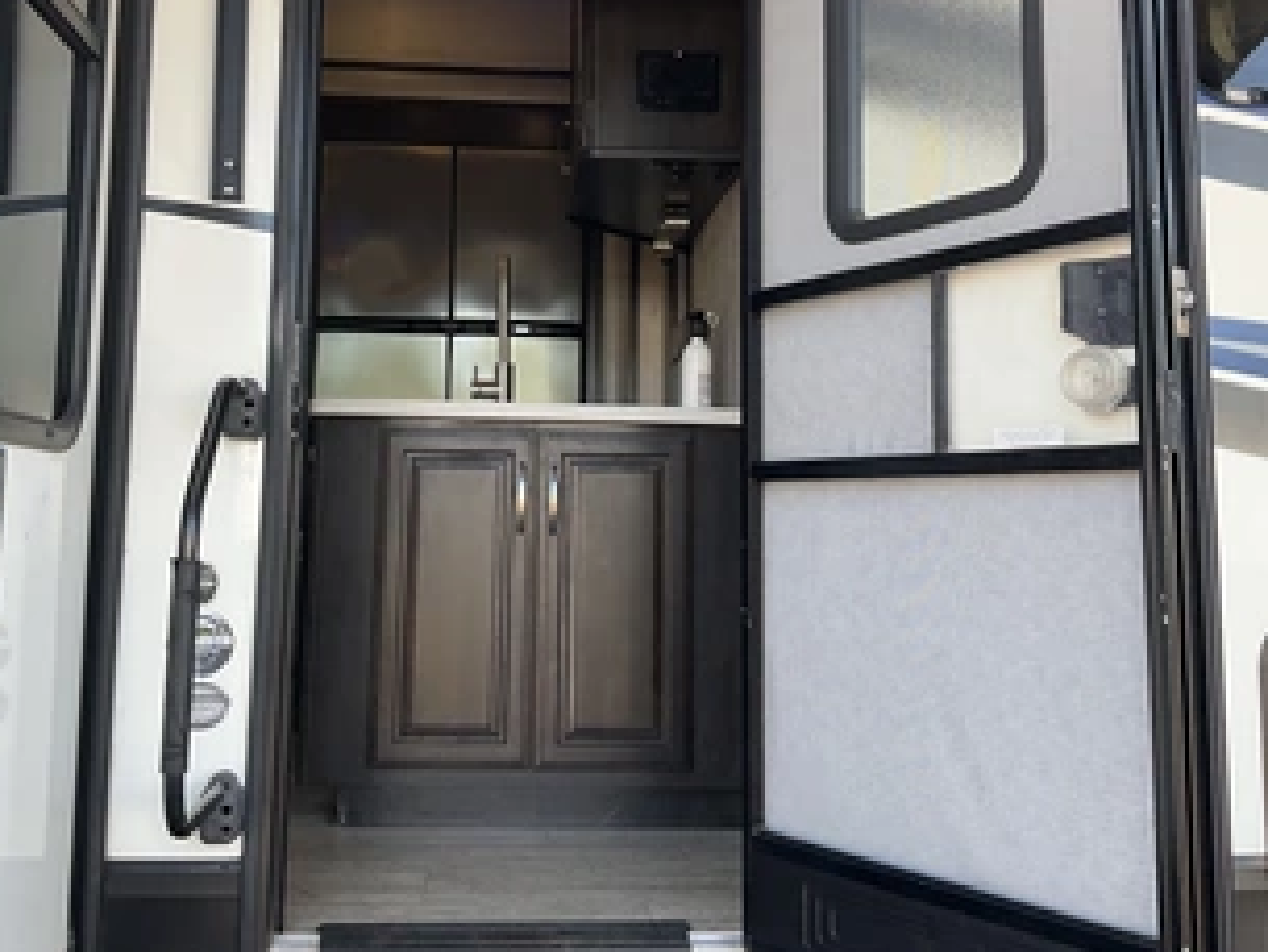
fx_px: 1393
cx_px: 607
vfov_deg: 37.4
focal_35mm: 38
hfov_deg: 48.9
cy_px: 337
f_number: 1.8
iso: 20
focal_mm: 3
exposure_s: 1/122
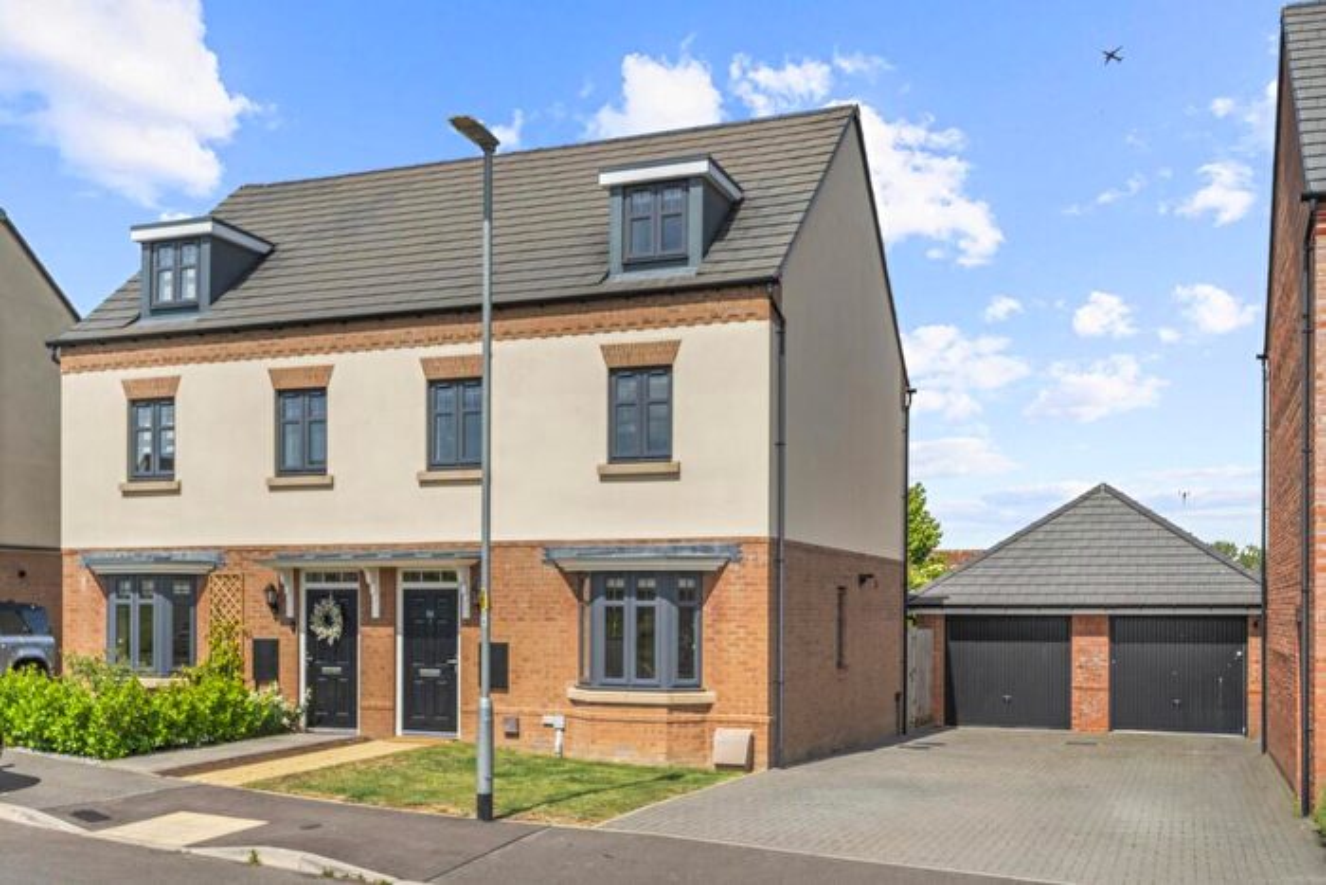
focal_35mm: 35
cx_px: 663
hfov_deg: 54.4
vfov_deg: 37.9
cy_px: 442
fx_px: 1289
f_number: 8
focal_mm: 35
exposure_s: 1/400
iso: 320
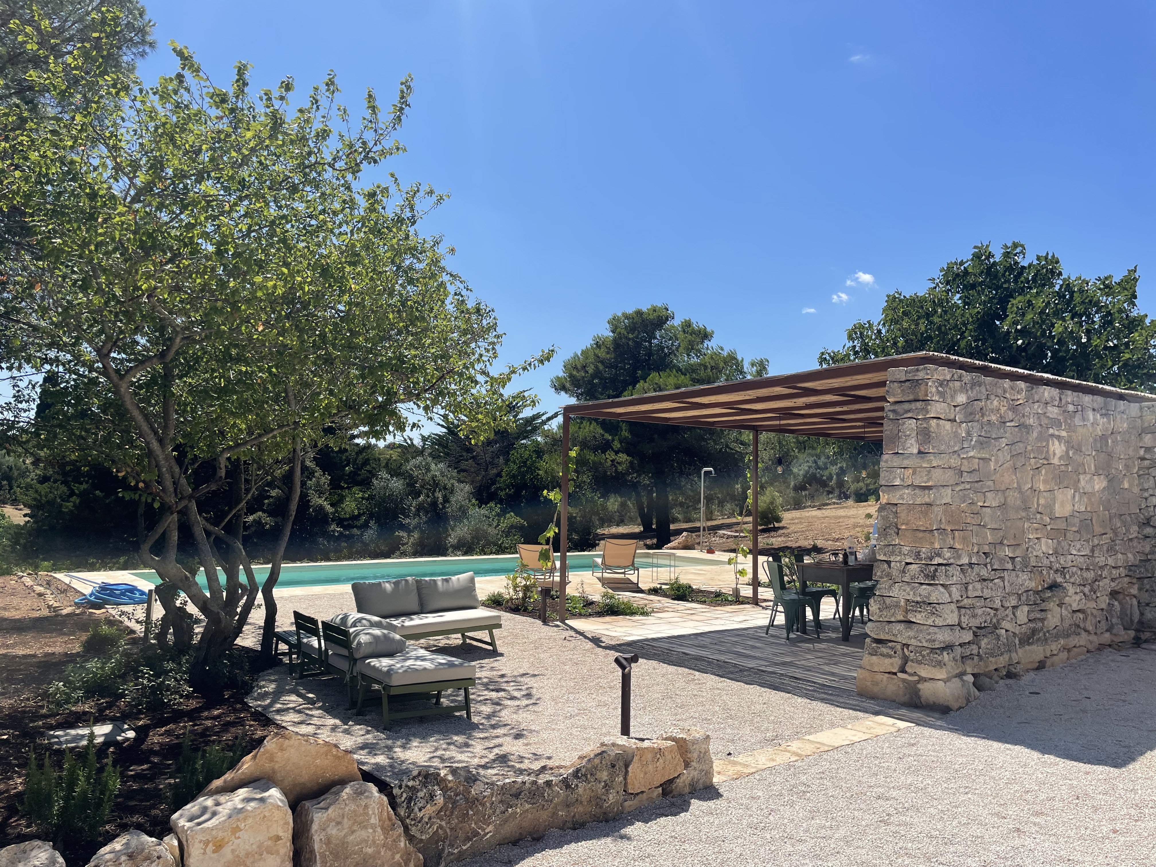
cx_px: 578
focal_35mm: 26
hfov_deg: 67.3
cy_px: 434
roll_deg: -1.4
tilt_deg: +4.5
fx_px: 868
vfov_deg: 53.1
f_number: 1.6
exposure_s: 1/4831
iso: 32
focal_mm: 4.2
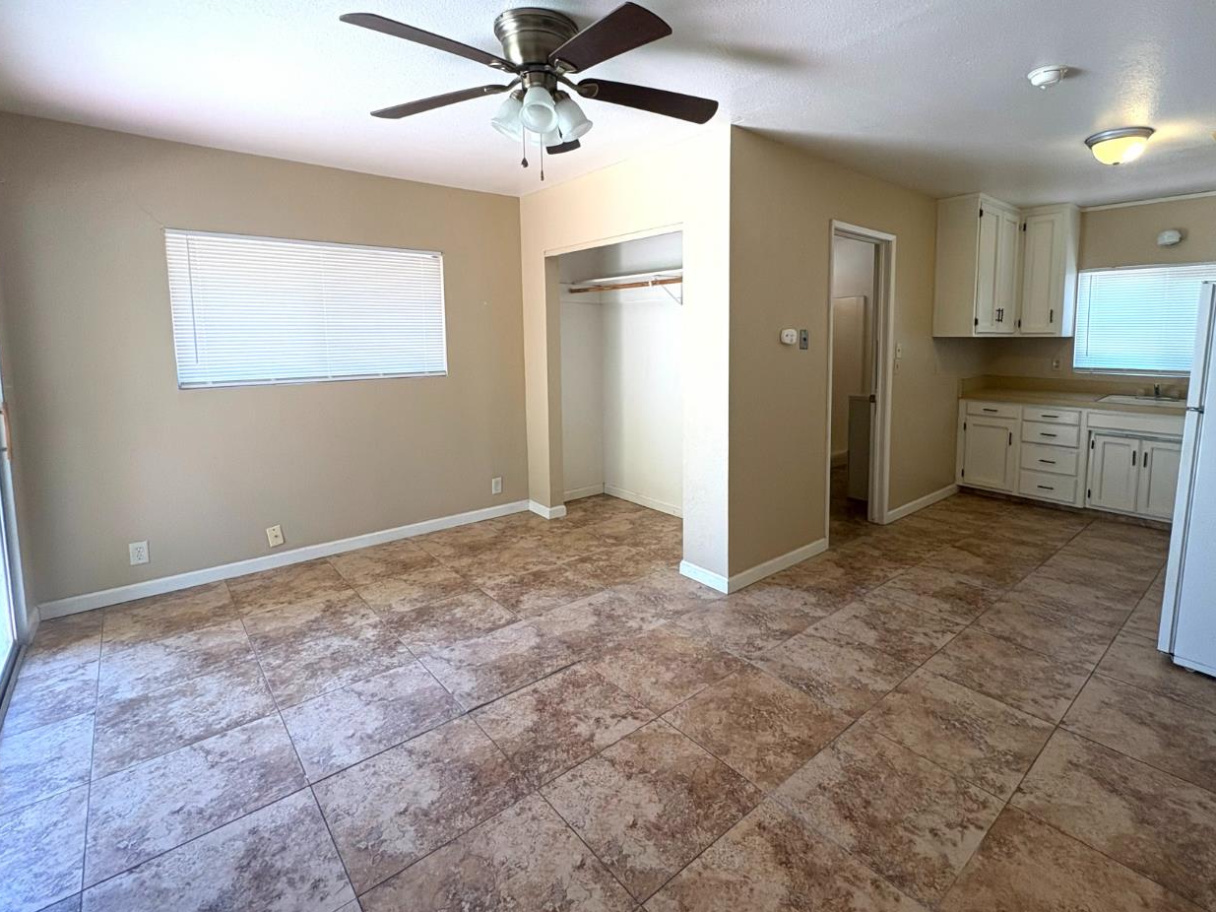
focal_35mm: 17
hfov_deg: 90.6
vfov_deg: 74.4
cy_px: 396
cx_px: 679
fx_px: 597
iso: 100
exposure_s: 1/99
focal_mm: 2.22
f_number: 2.2
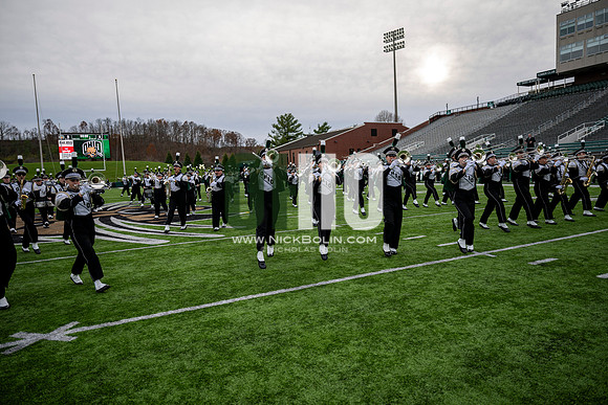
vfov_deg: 53.2
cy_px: 202
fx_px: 405
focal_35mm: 24
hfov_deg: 73.7
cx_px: 304
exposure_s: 1/500
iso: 125
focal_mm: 24
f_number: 2.8
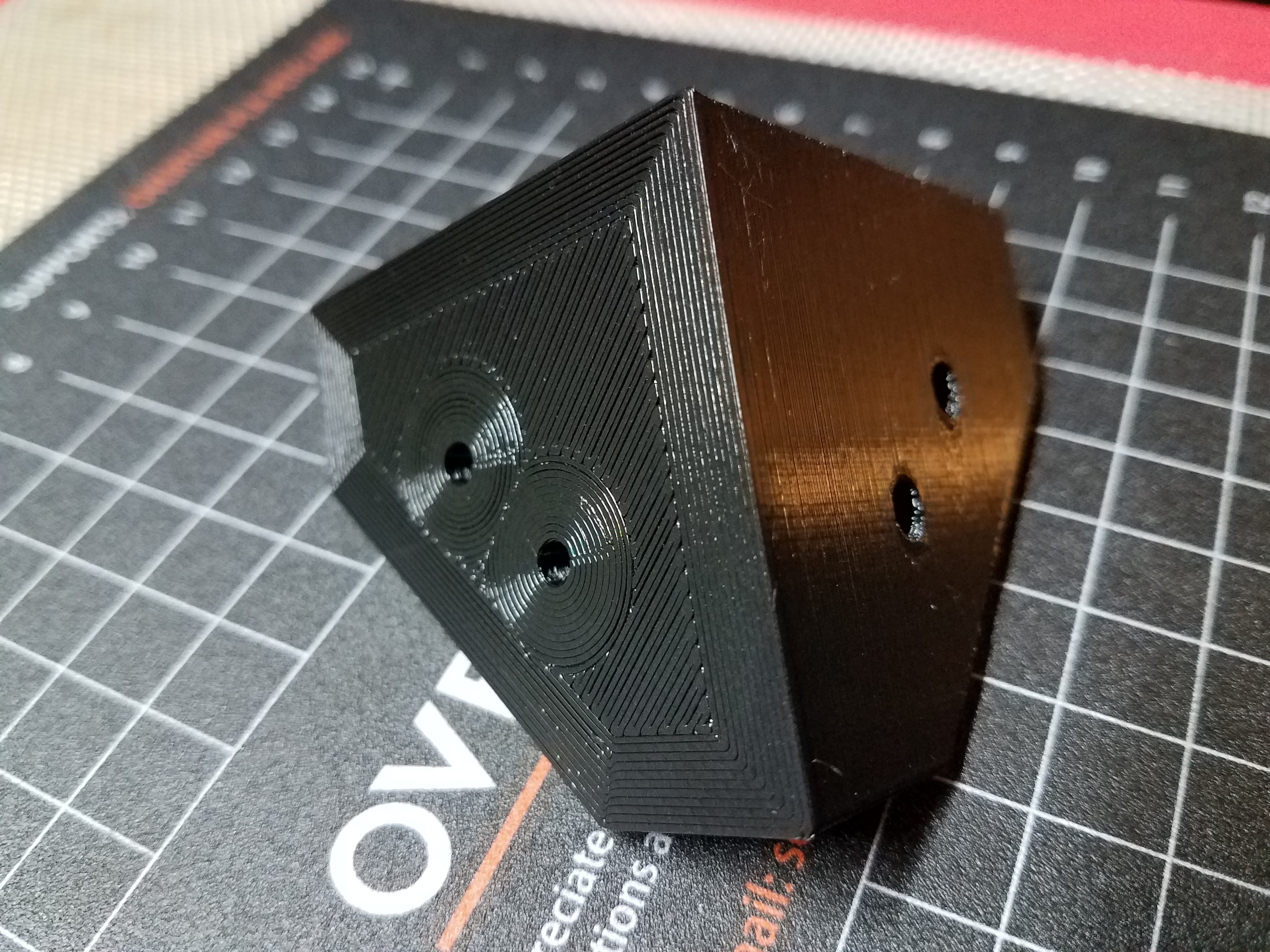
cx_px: 635
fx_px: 954
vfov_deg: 53.1
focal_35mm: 26
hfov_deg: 67.3
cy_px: 476
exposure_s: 1/13
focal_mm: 4.2
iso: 200
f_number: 1.7
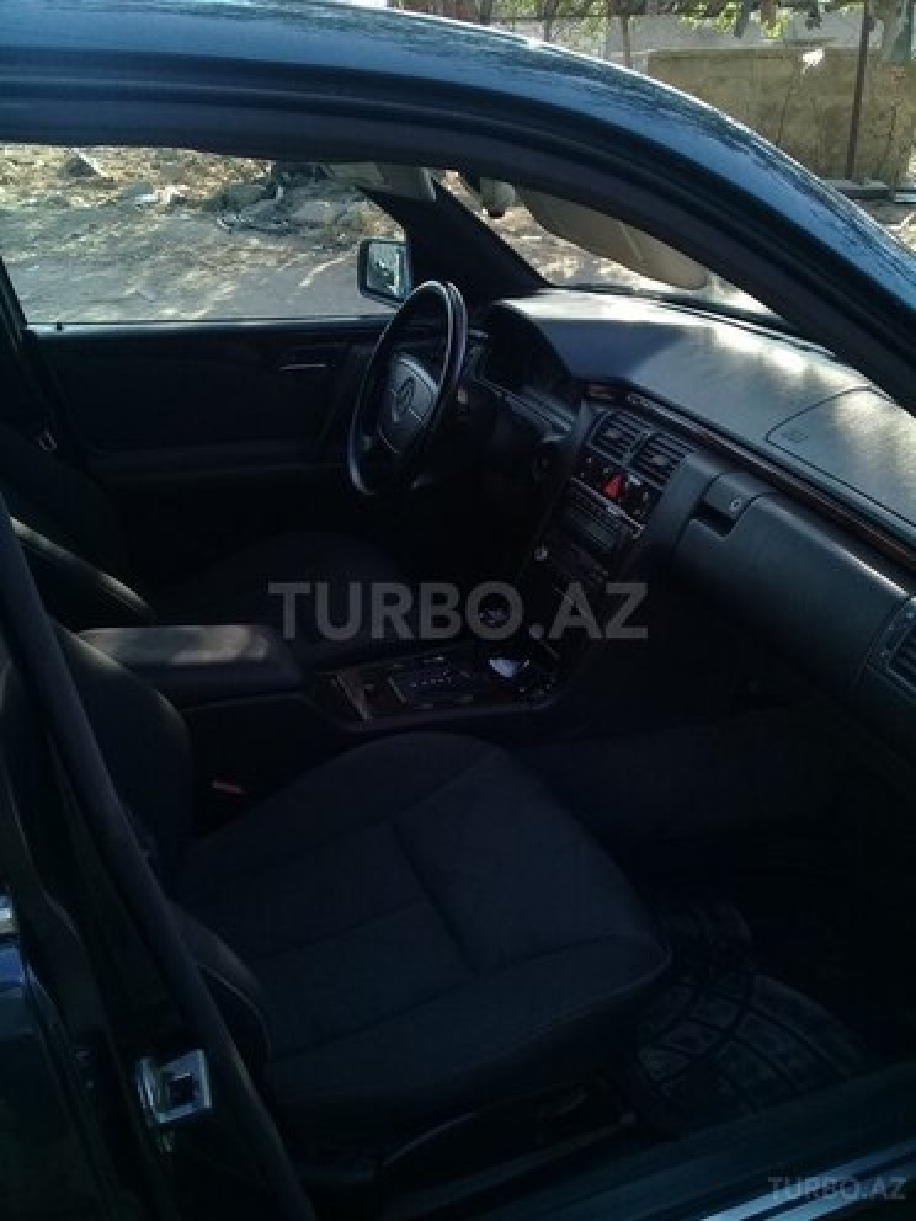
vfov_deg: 58.4
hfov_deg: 45.4
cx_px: 458
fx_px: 1094
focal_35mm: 31
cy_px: 610
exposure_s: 1/202
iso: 64
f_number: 2.2
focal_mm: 3.3
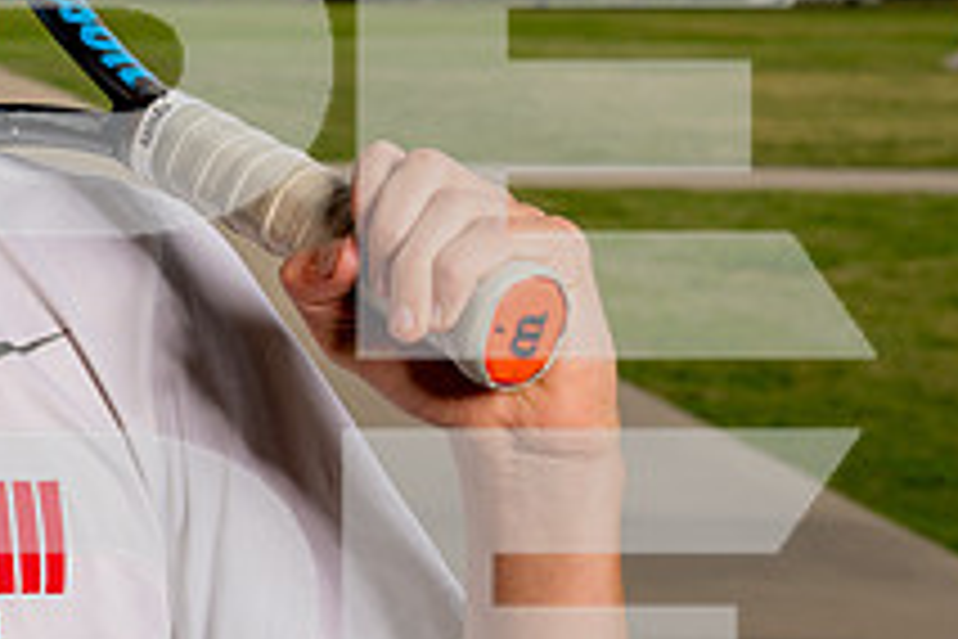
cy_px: 118
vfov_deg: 9.6
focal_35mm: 142
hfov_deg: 13.9
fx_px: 3778
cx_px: -293
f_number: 8
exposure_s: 1/250
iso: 50
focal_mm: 50
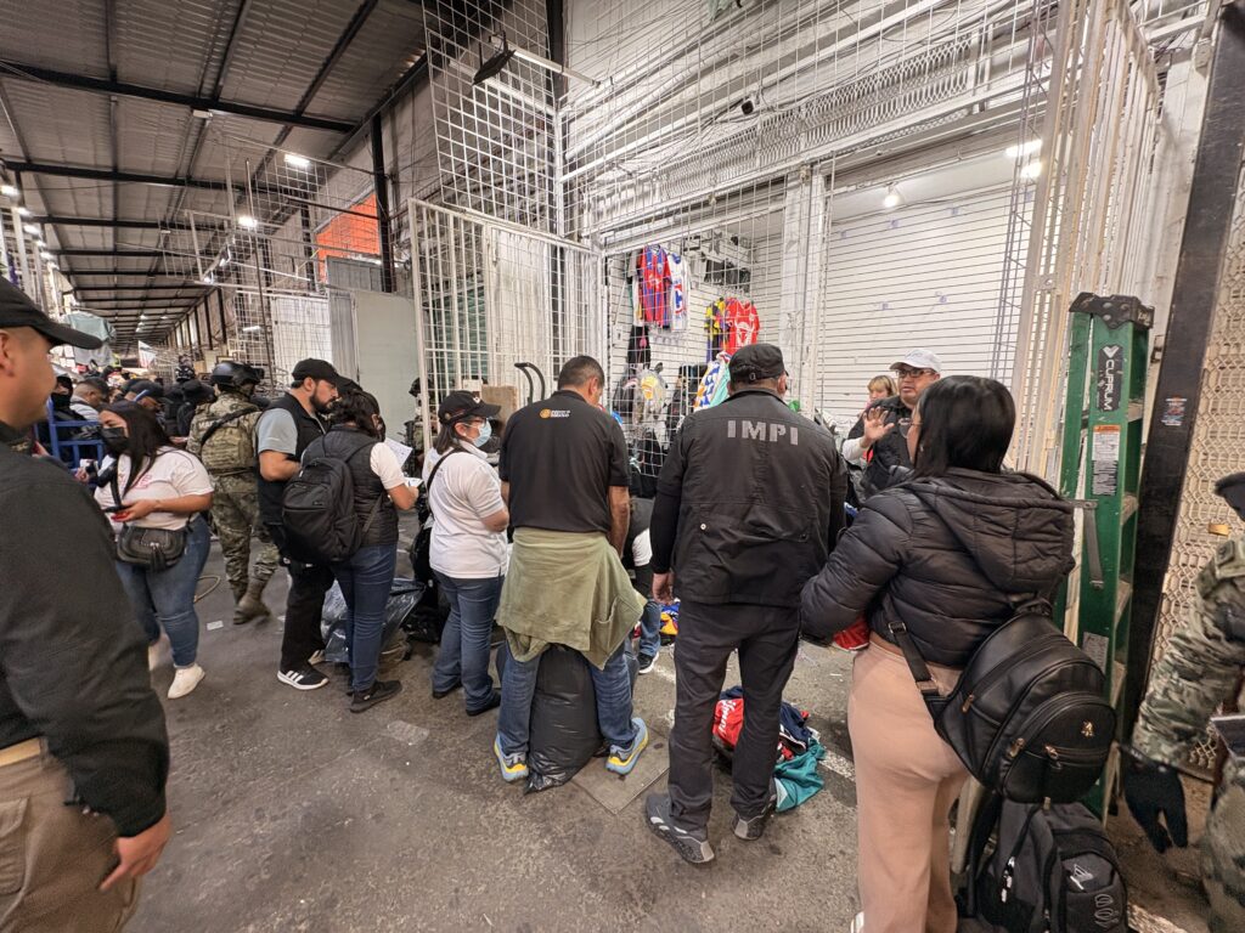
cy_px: 466
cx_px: 622
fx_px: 504
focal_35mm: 14
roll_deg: -1.1
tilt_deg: -8.5
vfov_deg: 85.7
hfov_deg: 102.1
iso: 125
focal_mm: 2.22
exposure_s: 1/60
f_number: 2.2
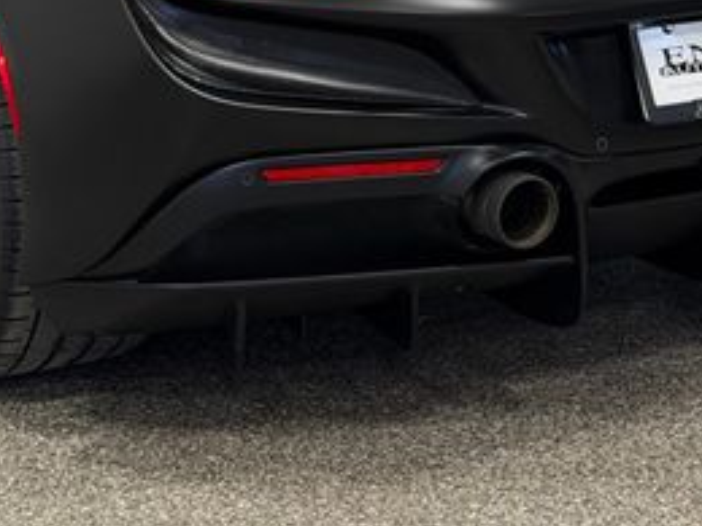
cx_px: 289
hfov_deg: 16.7
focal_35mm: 118
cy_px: -116
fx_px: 2393
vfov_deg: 12.3
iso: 50
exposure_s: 1/209
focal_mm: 6.76
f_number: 1.78
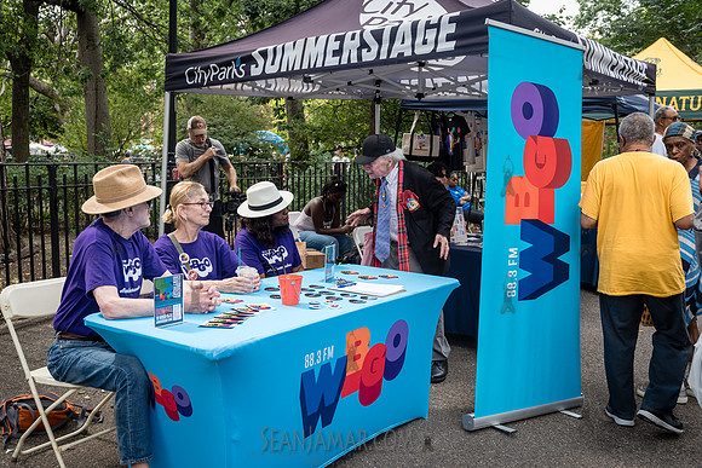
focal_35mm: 36
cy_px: 236
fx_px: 700
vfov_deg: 37.0
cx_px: 327
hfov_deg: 53.2
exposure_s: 1/160
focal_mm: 32
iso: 200
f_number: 4
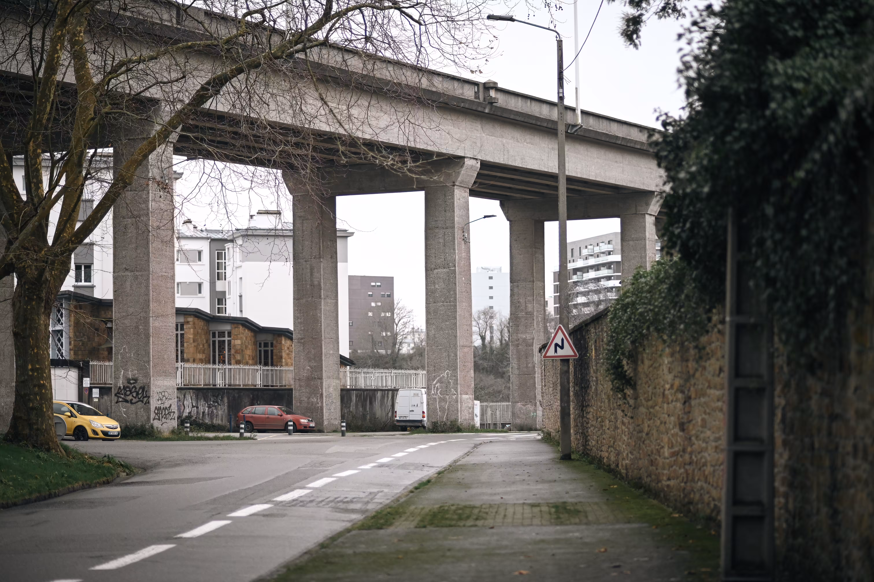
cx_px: 437
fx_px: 2062
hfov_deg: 23.9
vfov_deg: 16.1
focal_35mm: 85
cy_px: 291
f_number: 2
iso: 400
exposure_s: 1/2000
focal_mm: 85
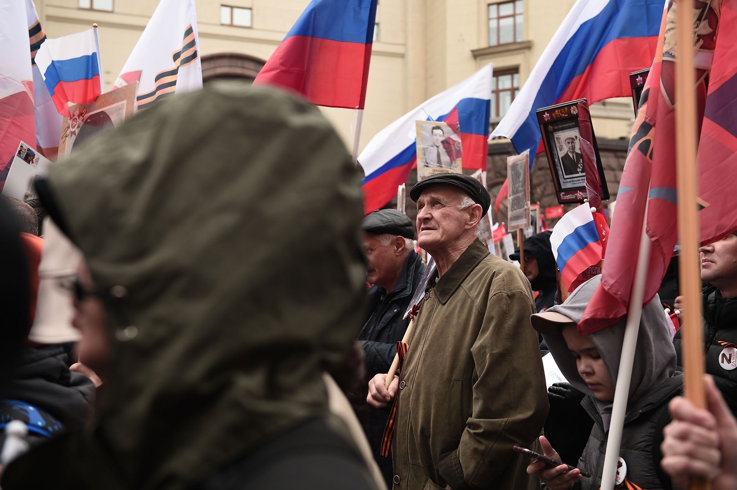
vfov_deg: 30.5
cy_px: 245
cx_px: 368
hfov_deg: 44.5
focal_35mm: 44
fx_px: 900
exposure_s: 1/640
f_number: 5
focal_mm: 44
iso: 320
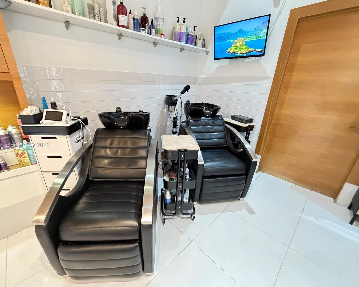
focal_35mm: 15
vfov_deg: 84.0
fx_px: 159
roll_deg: +0.3
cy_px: 145
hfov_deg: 96.7
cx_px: 169
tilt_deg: -22.8
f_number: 2.2
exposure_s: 1/60
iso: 800
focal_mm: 2.22
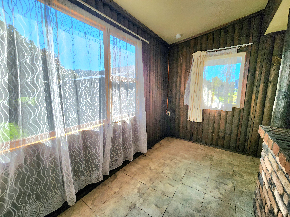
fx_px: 109
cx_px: 145
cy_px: 108
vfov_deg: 89.9
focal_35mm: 13
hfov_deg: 106.2
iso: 50
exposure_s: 1/222
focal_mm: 2.2
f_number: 2.2
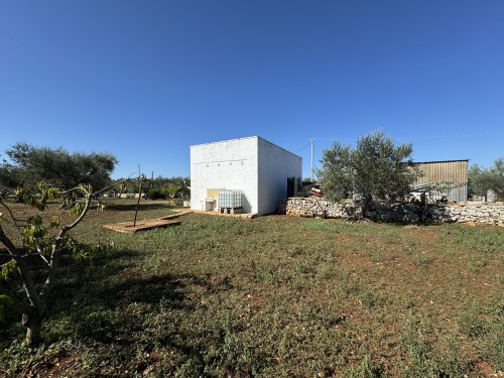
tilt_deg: +0.3
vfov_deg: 85.7
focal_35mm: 14
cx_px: 252
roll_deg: +0.8
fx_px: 204
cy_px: 189
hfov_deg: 102.1
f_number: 2.2
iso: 50
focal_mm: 2.22
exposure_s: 1/2584
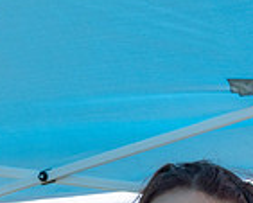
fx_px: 1439
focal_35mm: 192
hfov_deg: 9.4
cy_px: 325
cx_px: -259
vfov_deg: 7.9
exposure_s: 1/400
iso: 200
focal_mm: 31
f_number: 10
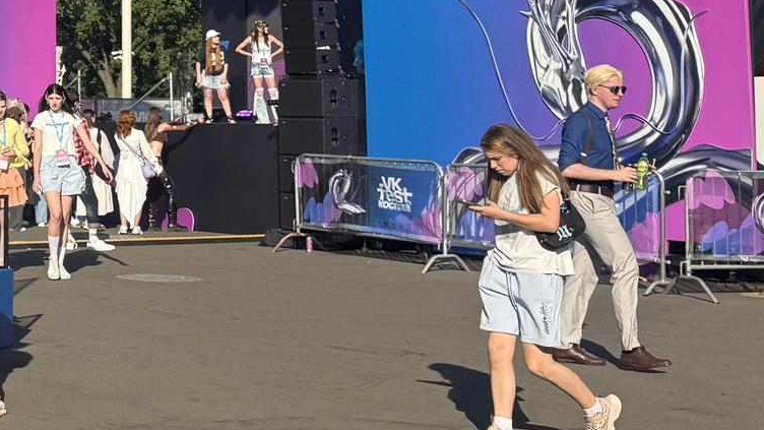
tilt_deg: +0.3
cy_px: 5
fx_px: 1803
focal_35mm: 89
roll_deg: -2.8
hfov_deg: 21.3
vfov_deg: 13.4
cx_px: -270
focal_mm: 6.76
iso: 80
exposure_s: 1/4405
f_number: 1.78
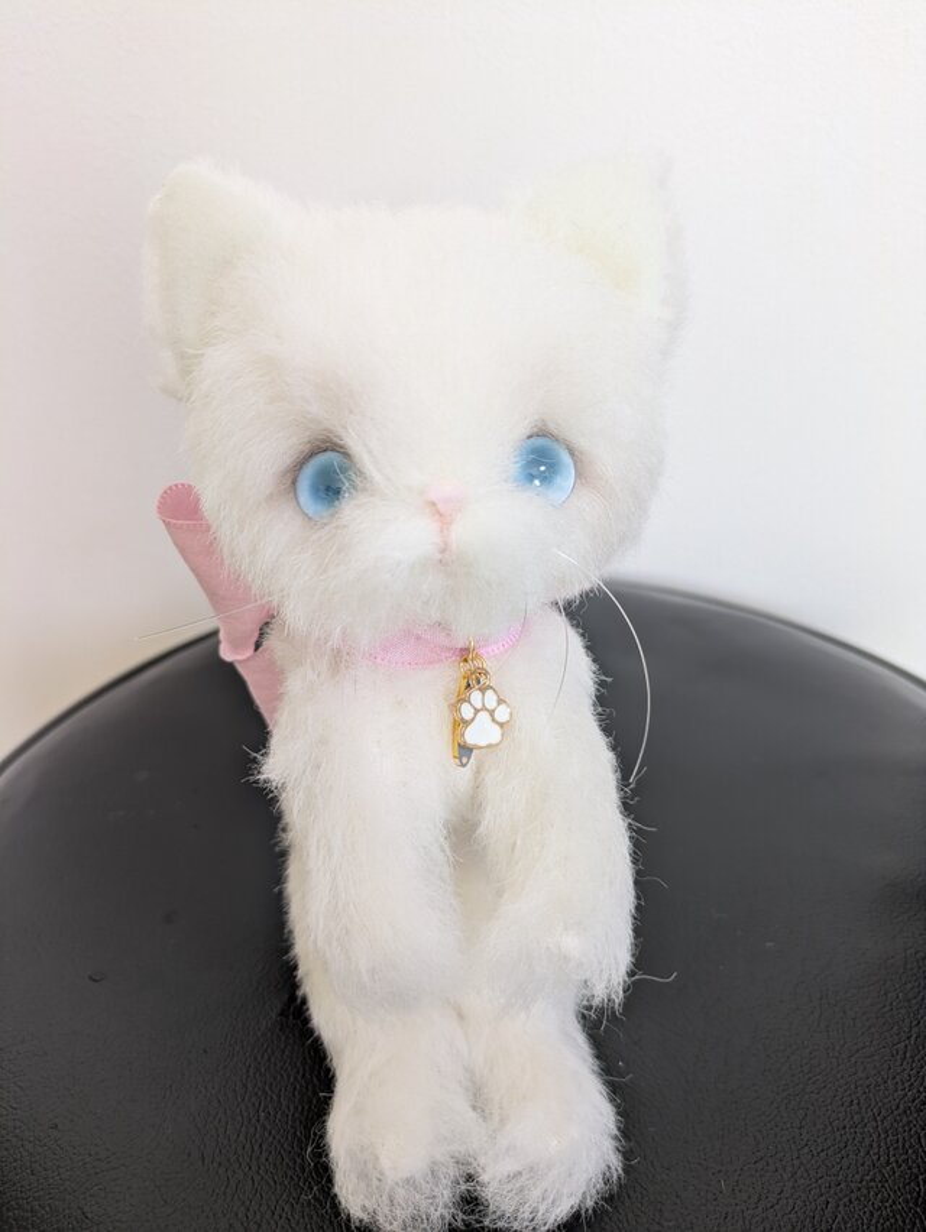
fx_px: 891
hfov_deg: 54.9
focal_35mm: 25
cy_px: 616
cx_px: 463
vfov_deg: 69.4
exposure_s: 1/40
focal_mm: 5.43
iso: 105
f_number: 1.89
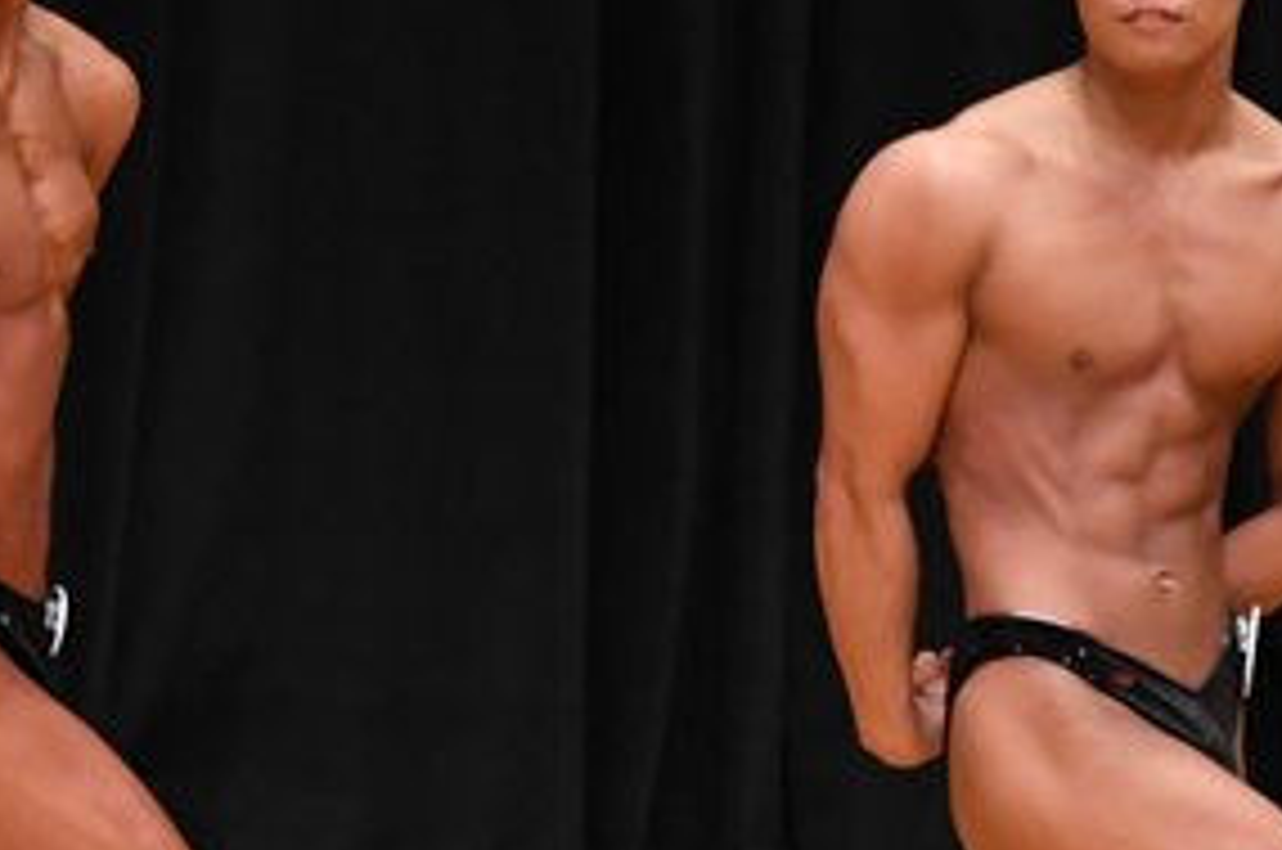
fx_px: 29045
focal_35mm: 817
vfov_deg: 1.7
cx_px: 389
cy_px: 796
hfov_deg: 2.5
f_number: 5.6
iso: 4000
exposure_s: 1/400
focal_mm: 200
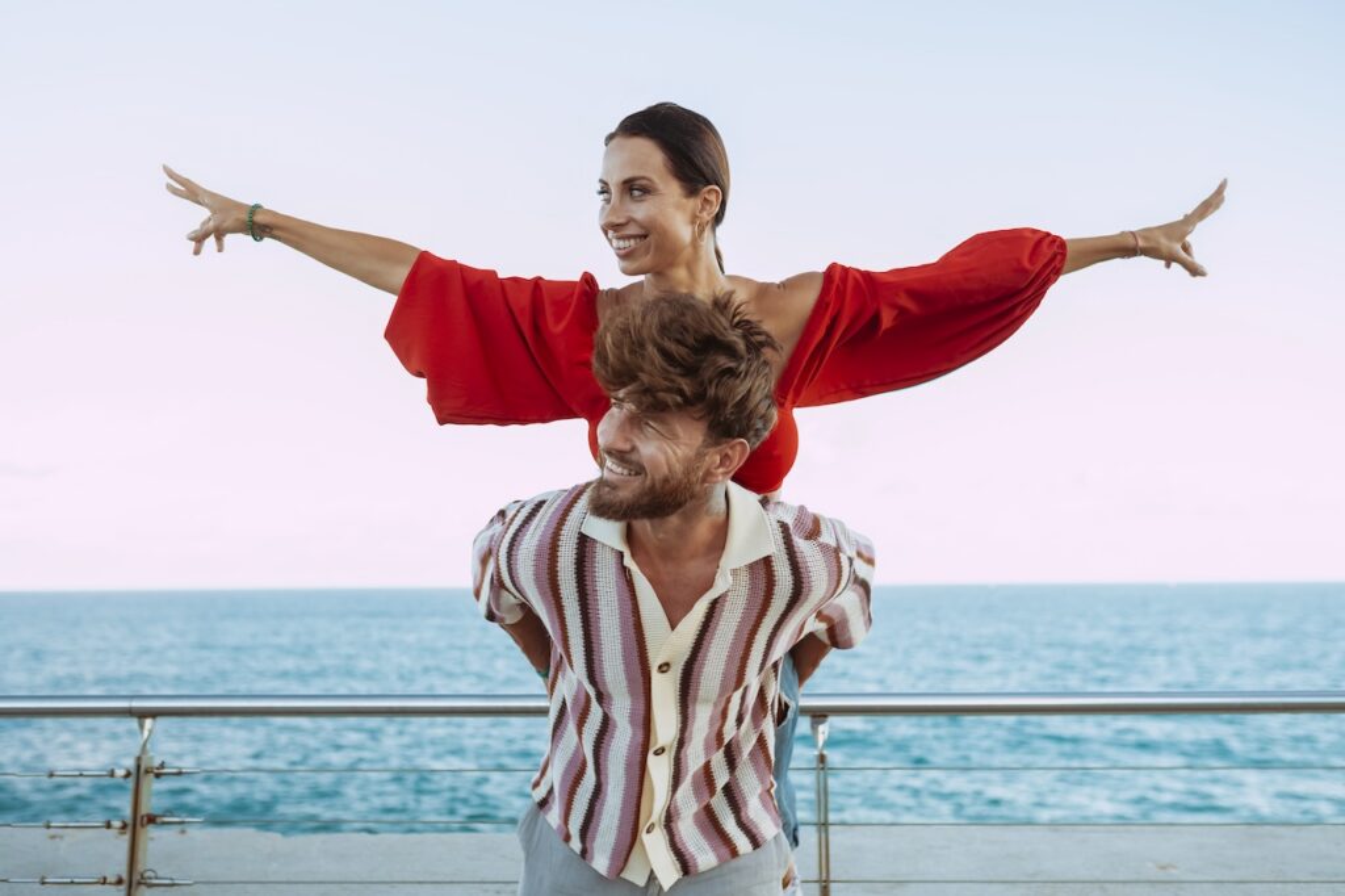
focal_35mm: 35
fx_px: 1307
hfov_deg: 54.4
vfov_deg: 37.8
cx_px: 672
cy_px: 448
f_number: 2.8
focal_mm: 35
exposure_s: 1/125
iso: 640
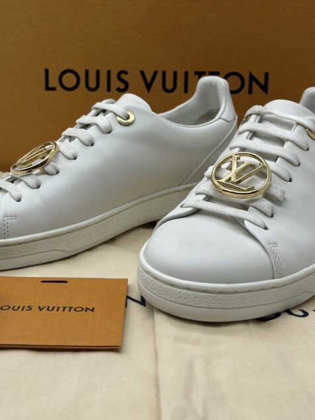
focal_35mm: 42
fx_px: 510
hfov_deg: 34.3
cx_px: 137
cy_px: 123
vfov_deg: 43.8
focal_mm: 5.7
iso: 40
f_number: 1.5
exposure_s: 1/244
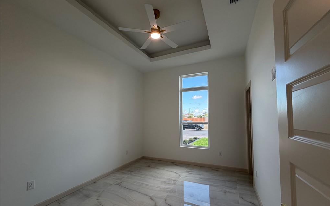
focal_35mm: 15
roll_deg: +0.8
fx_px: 135
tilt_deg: +2.9
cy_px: 113
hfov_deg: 101.5
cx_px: 166
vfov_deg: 74.6
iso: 100
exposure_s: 1/120
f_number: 2.2
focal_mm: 2.22
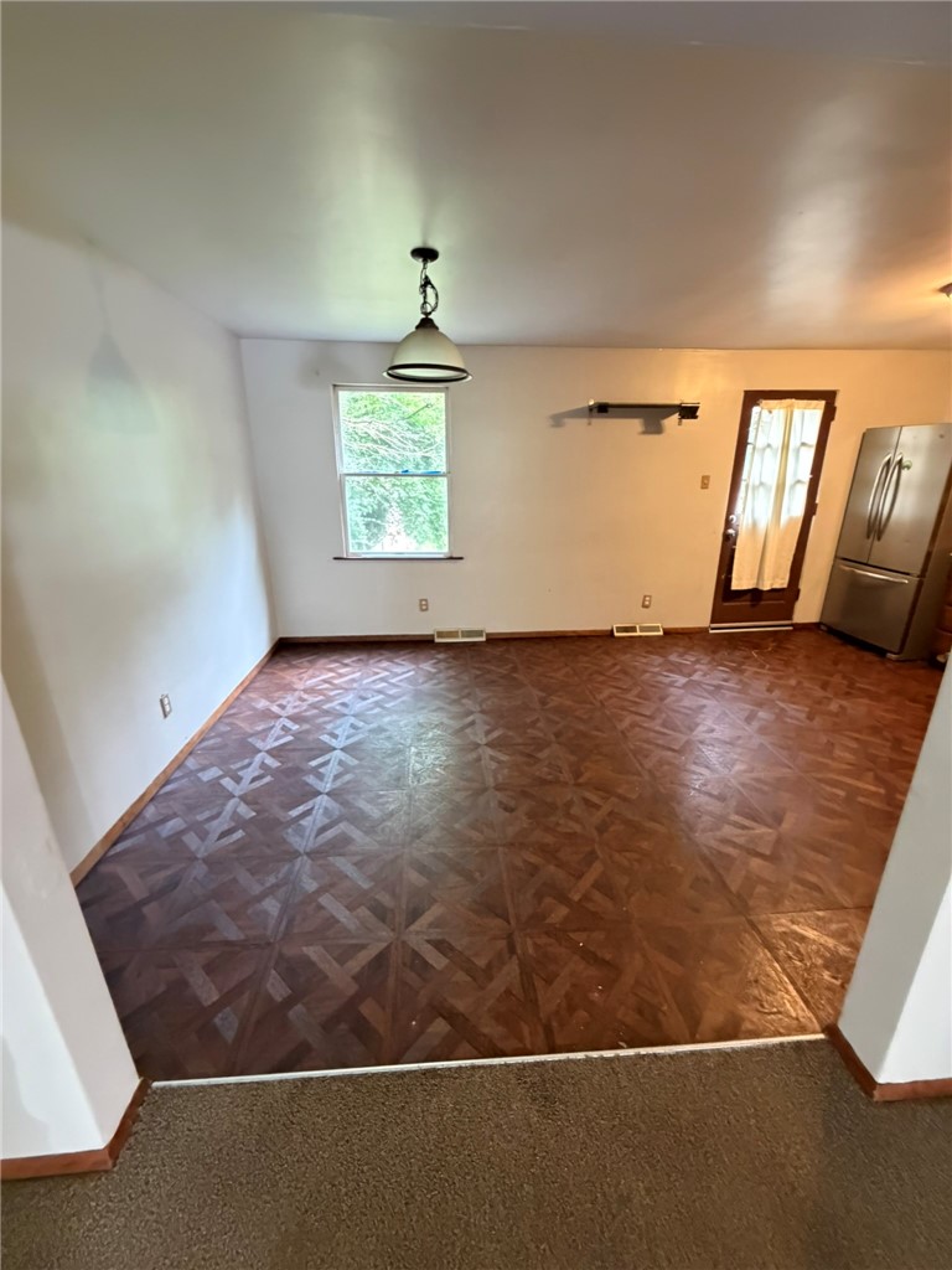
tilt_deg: -17.3
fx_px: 513
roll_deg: -0.8
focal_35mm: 14
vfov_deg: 102.1
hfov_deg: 85.7
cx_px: 476
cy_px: 635
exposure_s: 1/40
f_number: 2.2
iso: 1000
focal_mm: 2.22
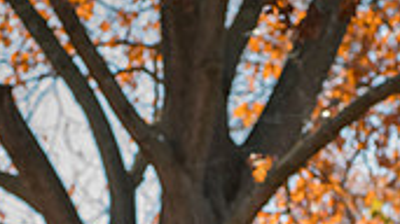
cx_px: 302
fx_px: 2332
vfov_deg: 5.4
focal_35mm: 220
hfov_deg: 9.8
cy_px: 425
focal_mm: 80
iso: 400
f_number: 6.3
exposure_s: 1/320
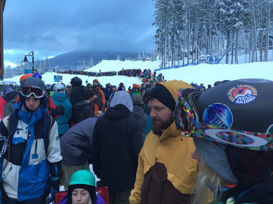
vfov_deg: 48.2
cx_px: 136
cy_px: 102
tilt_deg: -3.4
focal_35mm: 29
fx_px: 229
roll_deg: -0.6
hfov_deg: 61.7
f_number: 2.2
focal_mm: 4.15
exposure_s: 1/40
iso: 32
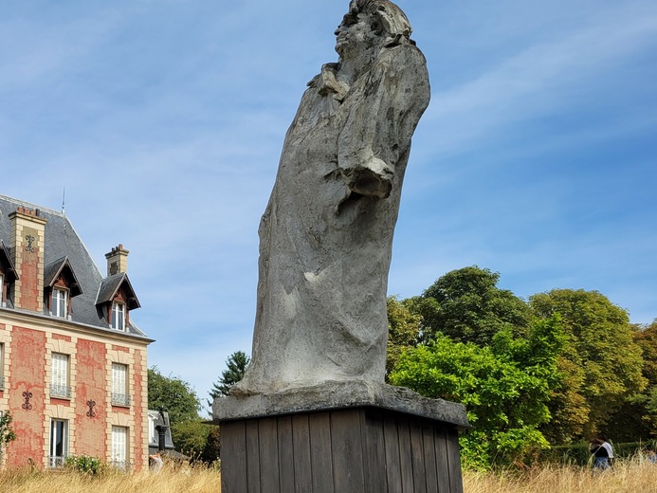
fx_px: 854
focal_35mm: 45
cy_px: 349
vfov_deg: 31.8
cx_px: 100
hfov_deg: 39.8
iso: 40
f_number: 1.8
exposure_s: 1/2289
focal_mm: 5.4
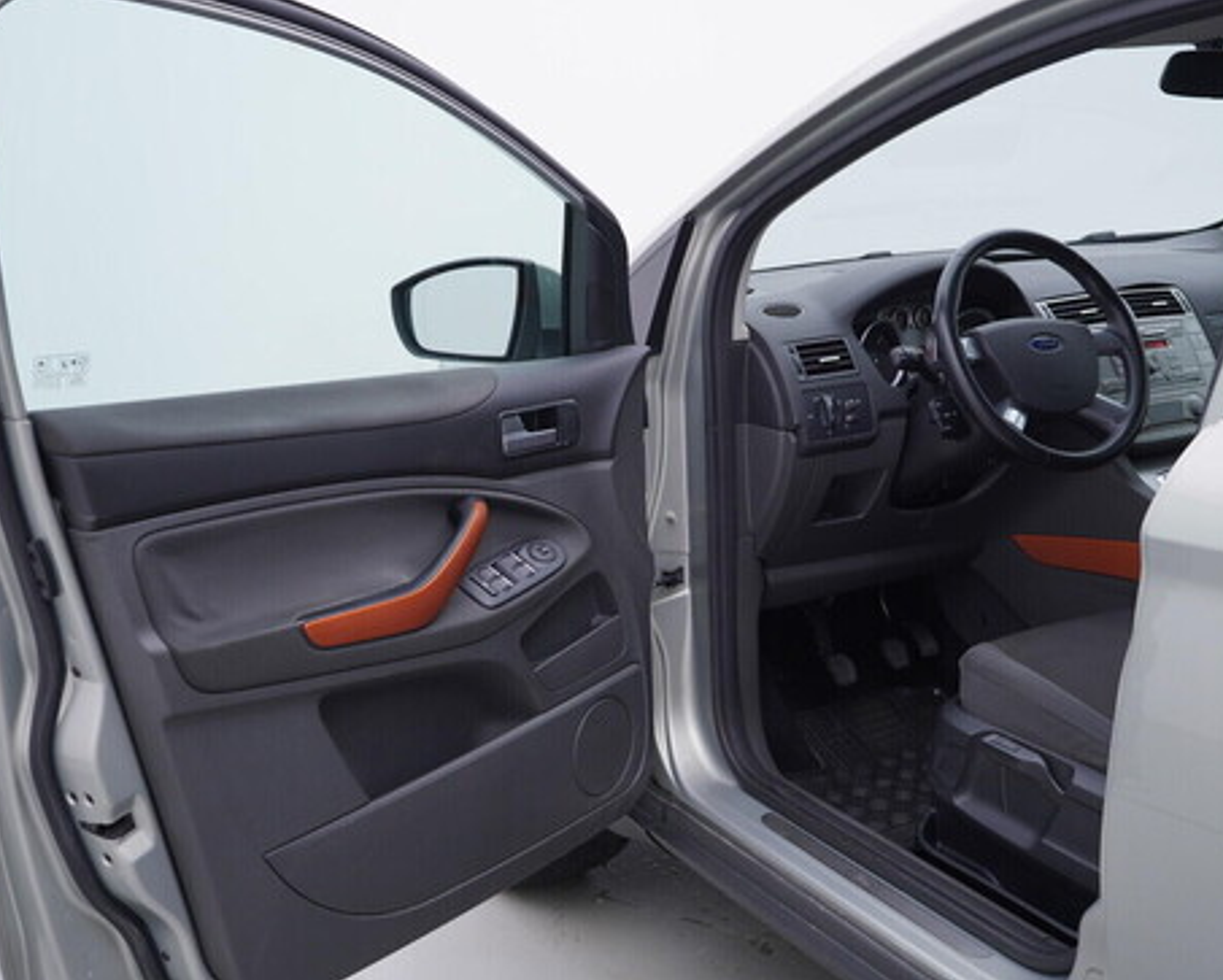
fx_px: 1485
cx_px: 618
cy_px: 487
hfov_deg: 44.8
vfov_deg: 36.5
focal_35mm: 41
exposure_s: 1/60
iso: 125
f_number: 3.5
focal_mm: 24
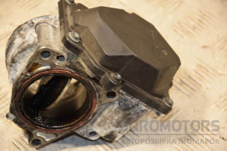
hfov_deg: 13.0
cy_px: 76
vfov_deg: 8.7
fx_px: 993
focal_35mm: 158
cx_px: 114
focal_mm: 105
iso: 800
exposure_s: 1/100
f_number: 5.6
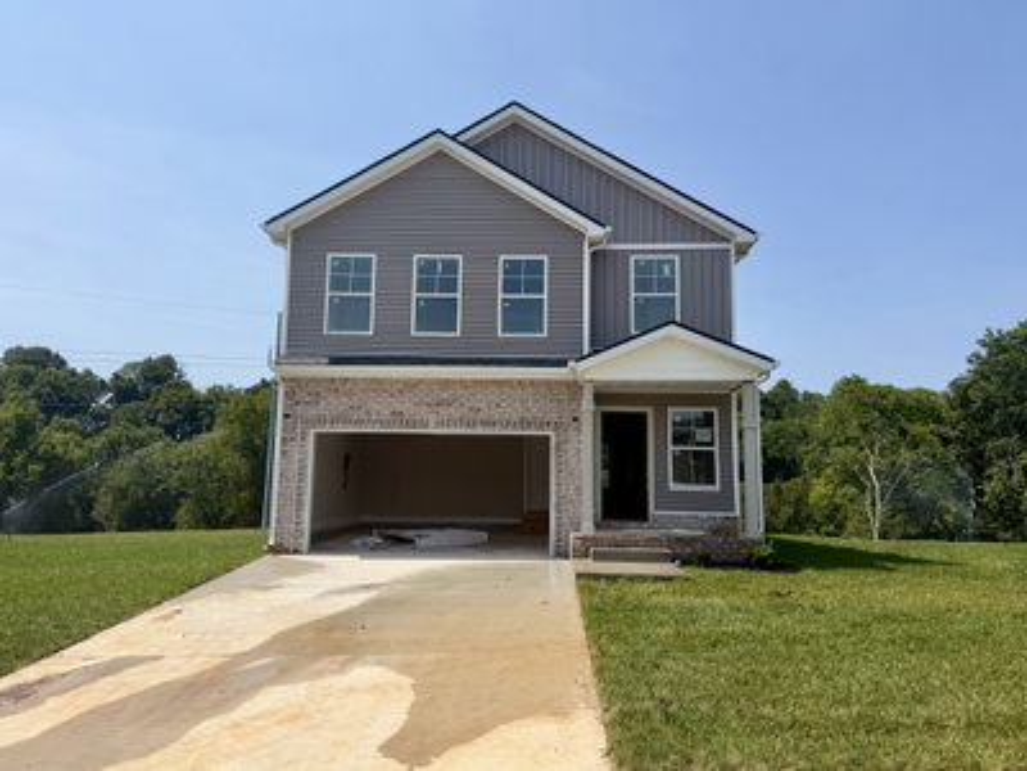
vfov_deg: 56.8
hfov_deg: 71.6
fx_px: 712
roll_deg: -0.5
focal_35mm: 24
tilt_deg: +9.8
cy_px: 386
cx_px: 514
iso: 80
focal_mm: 6.76
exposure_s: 1/7353
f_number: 1.78
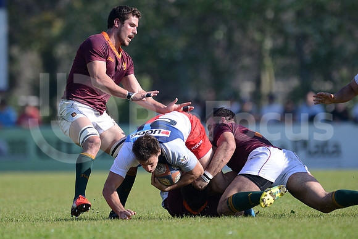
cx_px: 179
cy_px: 120
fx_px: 4177
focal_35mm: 420
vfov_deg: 3.3
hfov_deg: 4.9
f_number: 4
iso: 400
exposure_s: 1/2000
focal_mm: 420
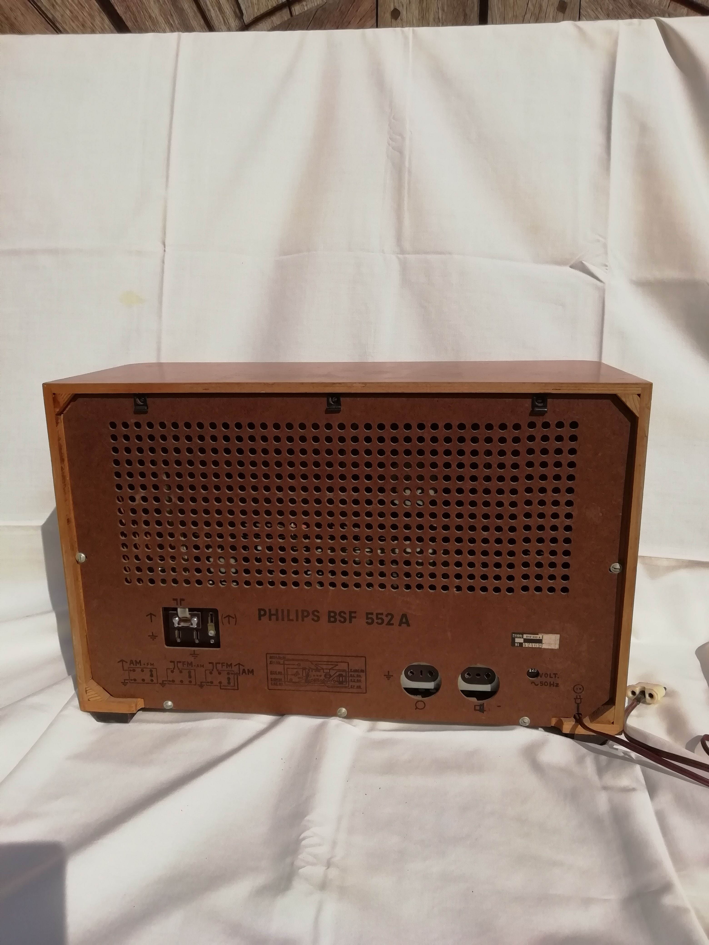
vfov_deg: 67.3
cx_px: 354
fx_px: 710
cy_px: 472
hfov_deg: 53.1
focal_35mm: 26
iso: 50
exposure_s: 1/2481
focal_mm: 3.46
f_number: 2.2
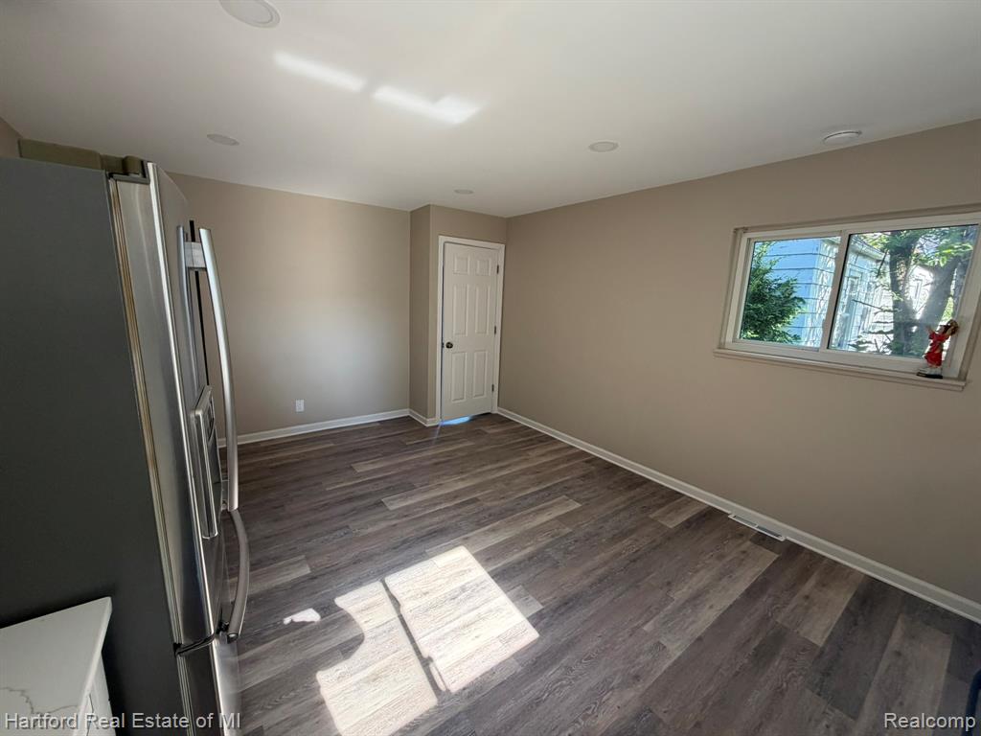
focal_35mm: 14
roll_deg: -2.1
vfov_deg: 85.7
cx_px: 490
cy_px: 368
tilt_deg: -10.6
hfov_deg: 102.1
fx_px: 397
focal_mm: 2.22
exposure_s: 1/121
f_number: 2.2
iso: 125
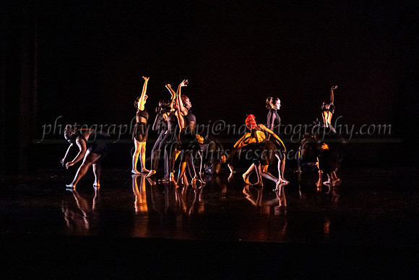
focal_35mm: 55
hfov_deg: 36.4
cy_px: 87
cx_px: 235
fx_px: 637
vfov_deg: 24.6
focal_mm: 37
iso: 4000
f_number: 2.8
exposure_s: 1/160
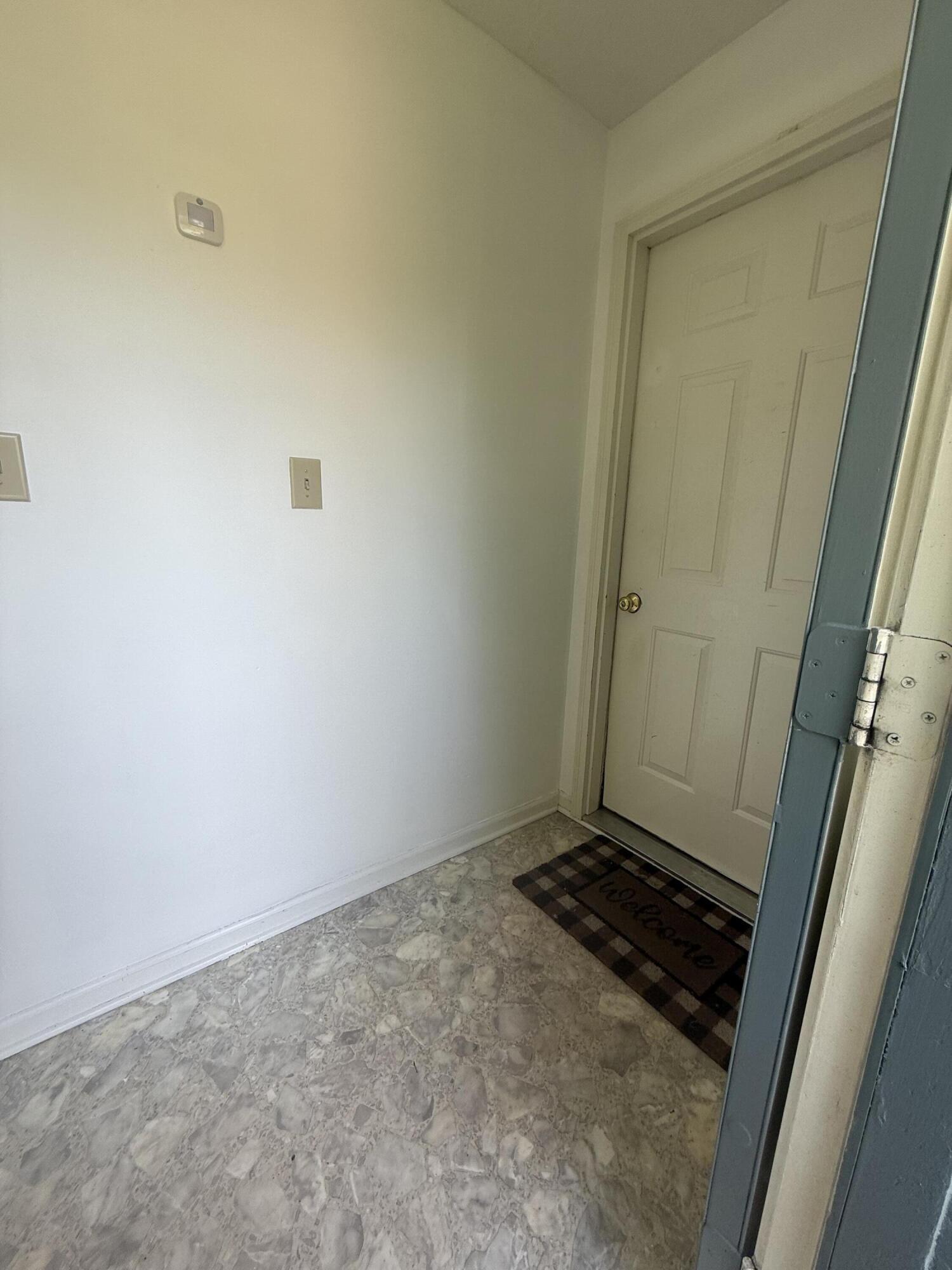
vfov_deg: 102.1
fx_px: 513
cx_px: 476
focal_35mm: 14
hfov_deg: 85.7
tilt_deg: -12.5
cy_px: 635
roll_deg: -0.5
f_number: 2.2
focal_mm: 2.22
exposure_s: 1/117
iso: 50
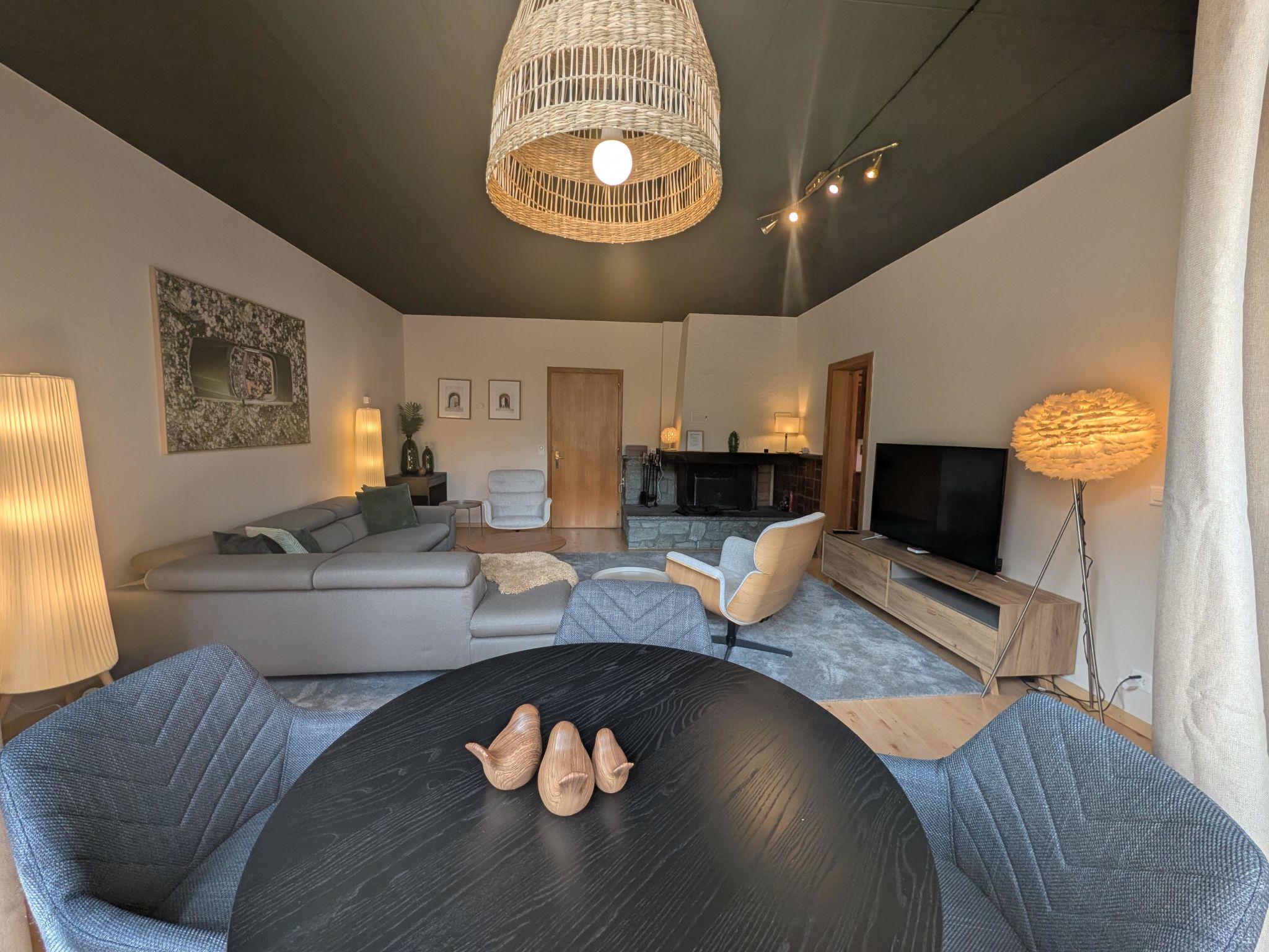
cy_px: 476
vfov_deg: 94.5
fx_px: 440
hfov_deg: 110.5
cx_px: 634
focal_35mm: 12
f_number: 1.7
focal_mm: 2.02
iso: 39
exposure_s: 1/241
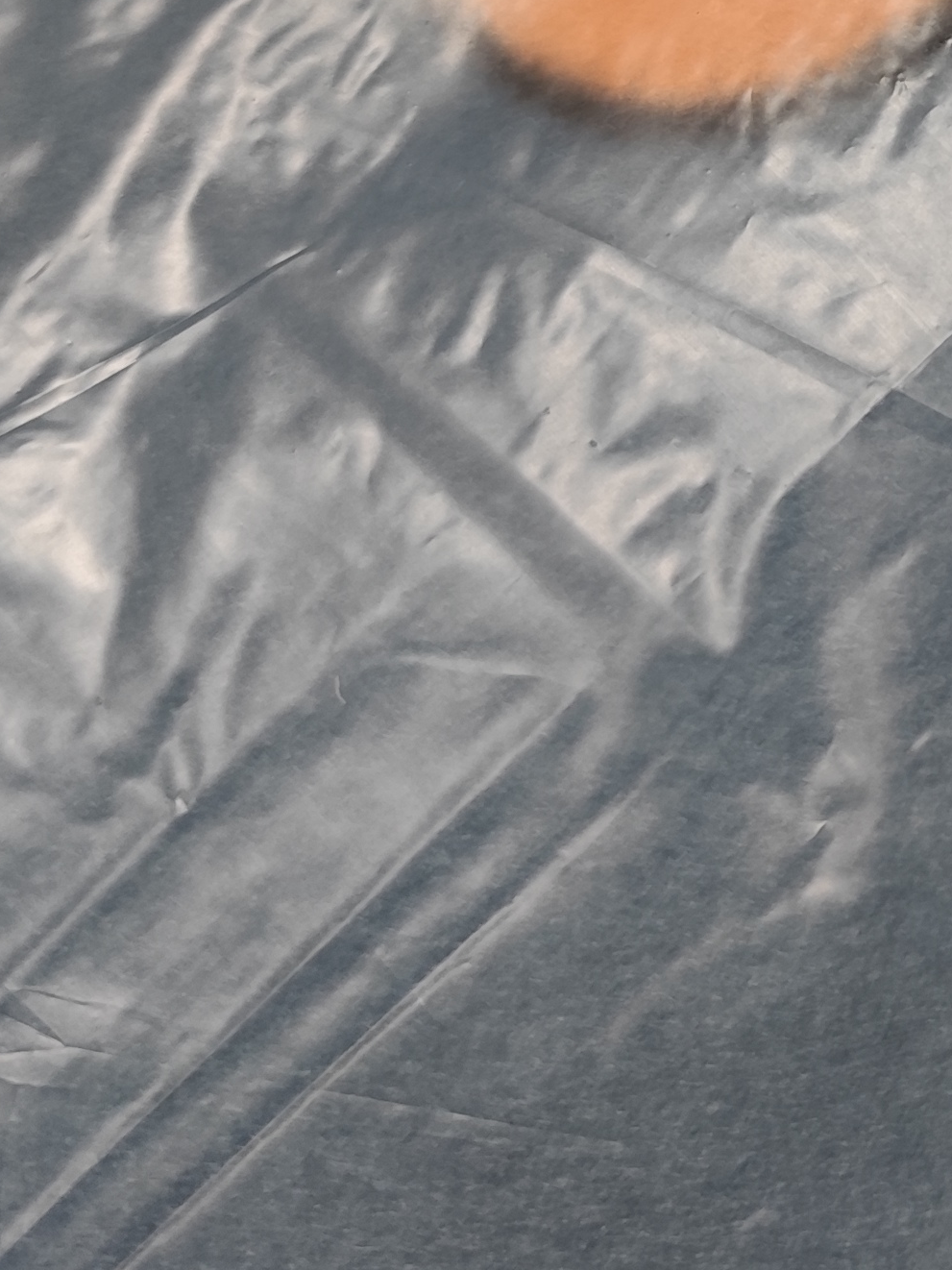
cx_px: 1382
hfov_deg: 18.6
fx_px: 2604
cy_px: -52
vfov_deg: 25.8
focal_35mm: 71
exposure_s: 1/33.3
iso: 1250
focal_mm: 6.14
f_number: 1.65
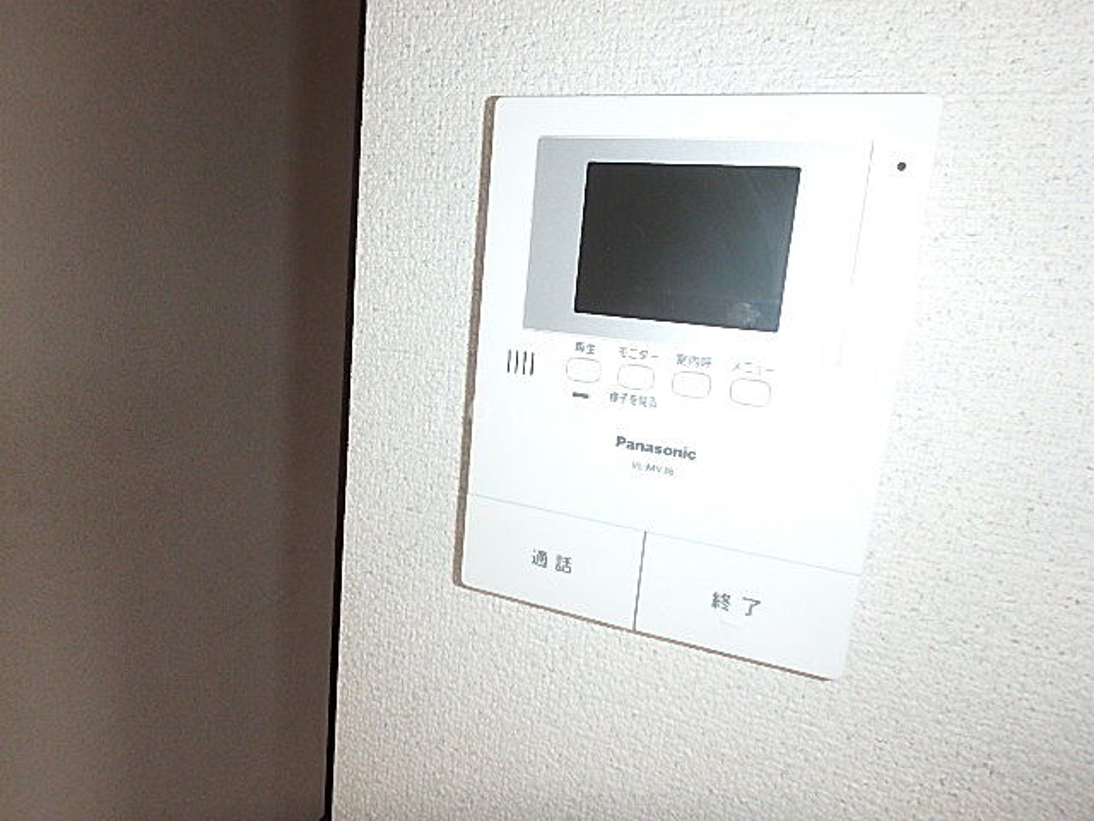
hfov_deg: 79.0
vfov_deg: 63.4
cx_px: 547
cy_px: 410
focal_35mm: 21
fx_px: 664
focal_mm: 3.7
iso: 400
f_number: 3.5
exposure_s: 1/30
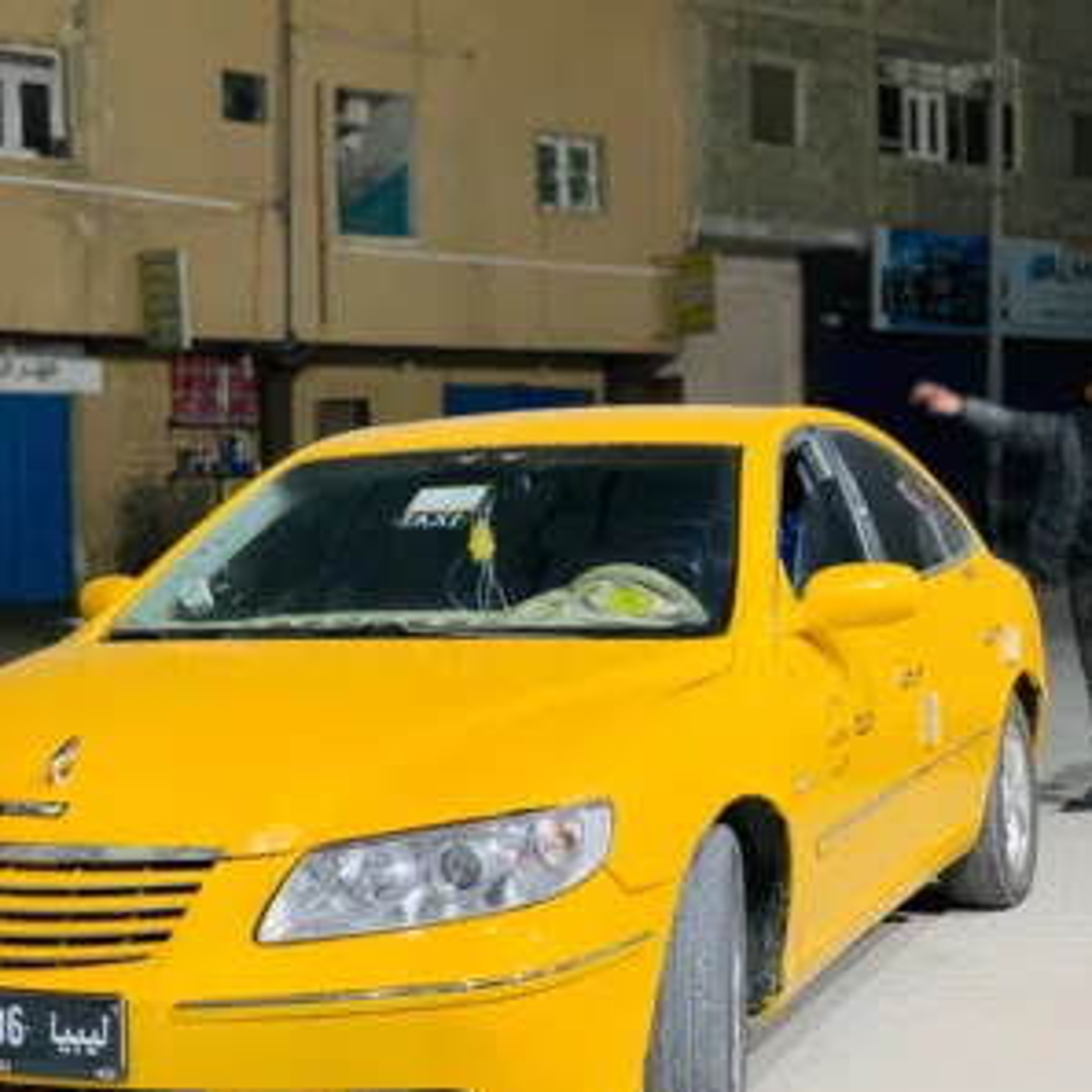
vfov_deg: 27.7
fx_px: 2213
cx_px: 548
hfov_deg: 27.7
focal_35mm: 62
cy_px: 529
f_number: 2.4
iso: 100
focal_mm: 6
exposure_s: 1/50
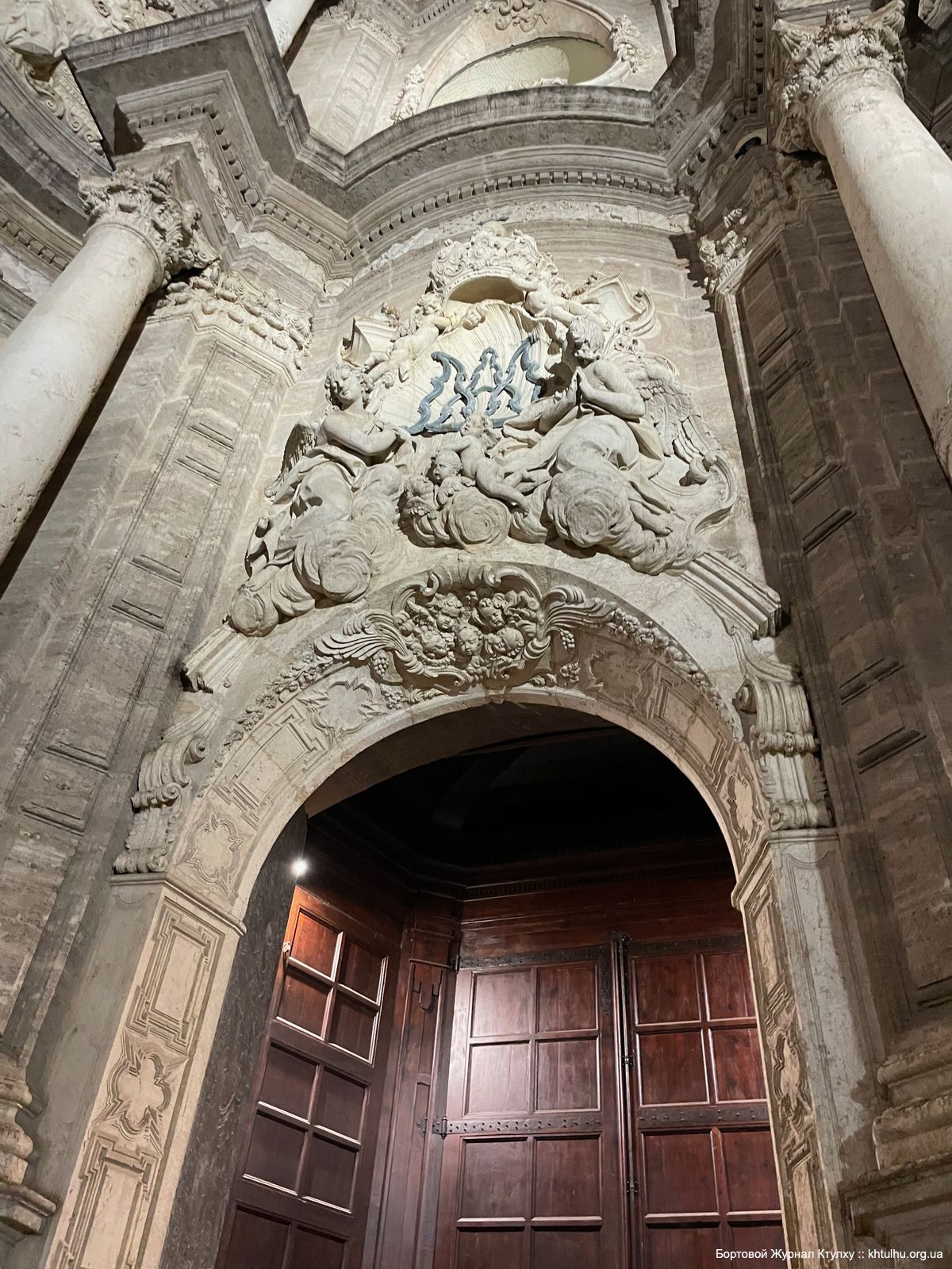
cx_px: 476
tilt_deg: +47.8
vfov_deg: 67.3
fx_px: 953
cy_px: 634
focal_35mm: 26
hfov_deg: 53.1
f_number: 1.6
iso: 400
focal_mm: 4.2
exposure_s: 1/50
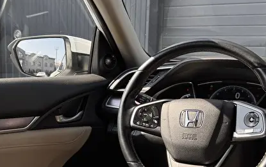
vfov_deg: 26.3
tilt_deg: -10.4
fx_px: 355
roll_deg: -0.8
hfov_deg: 40.7
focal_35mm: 49
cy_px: 98
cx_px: 97
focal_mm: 6.76
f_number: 1.78
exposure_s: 1/518
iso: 80
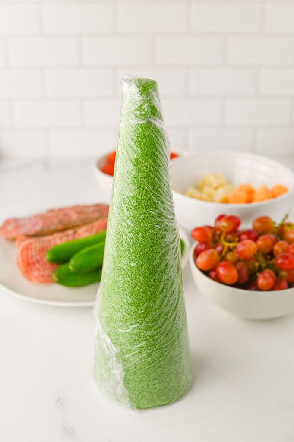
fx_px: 613
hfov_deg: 26.9
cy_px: 221
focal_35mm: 50
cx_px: 147
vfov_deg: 39.6
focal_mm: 50
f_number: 5
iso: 200
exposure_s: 1/160
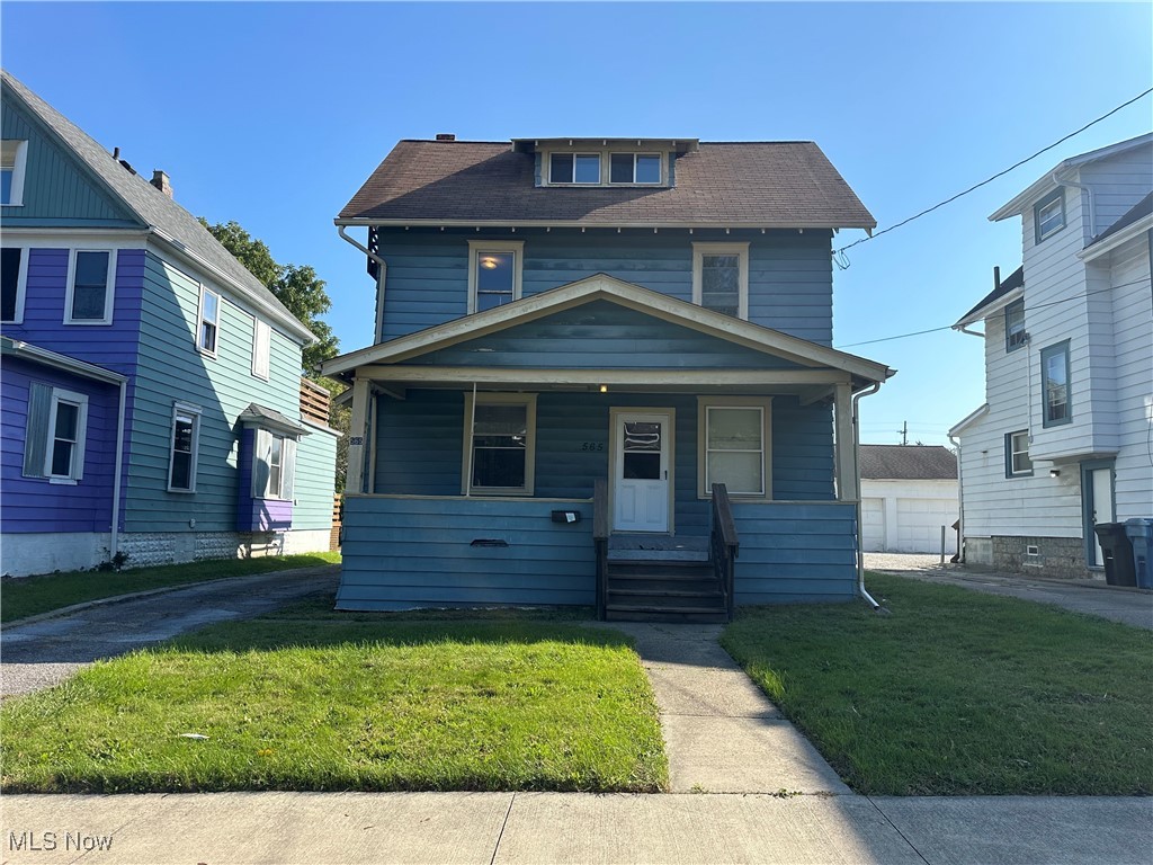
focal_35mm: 24
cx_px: 576
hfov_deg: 71.6
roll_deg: -0.3
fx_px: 799
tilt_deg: +6.0
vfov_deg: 56.8
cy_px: 432
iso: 80
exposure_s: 1/3058
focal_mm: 6.86
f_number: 1.78
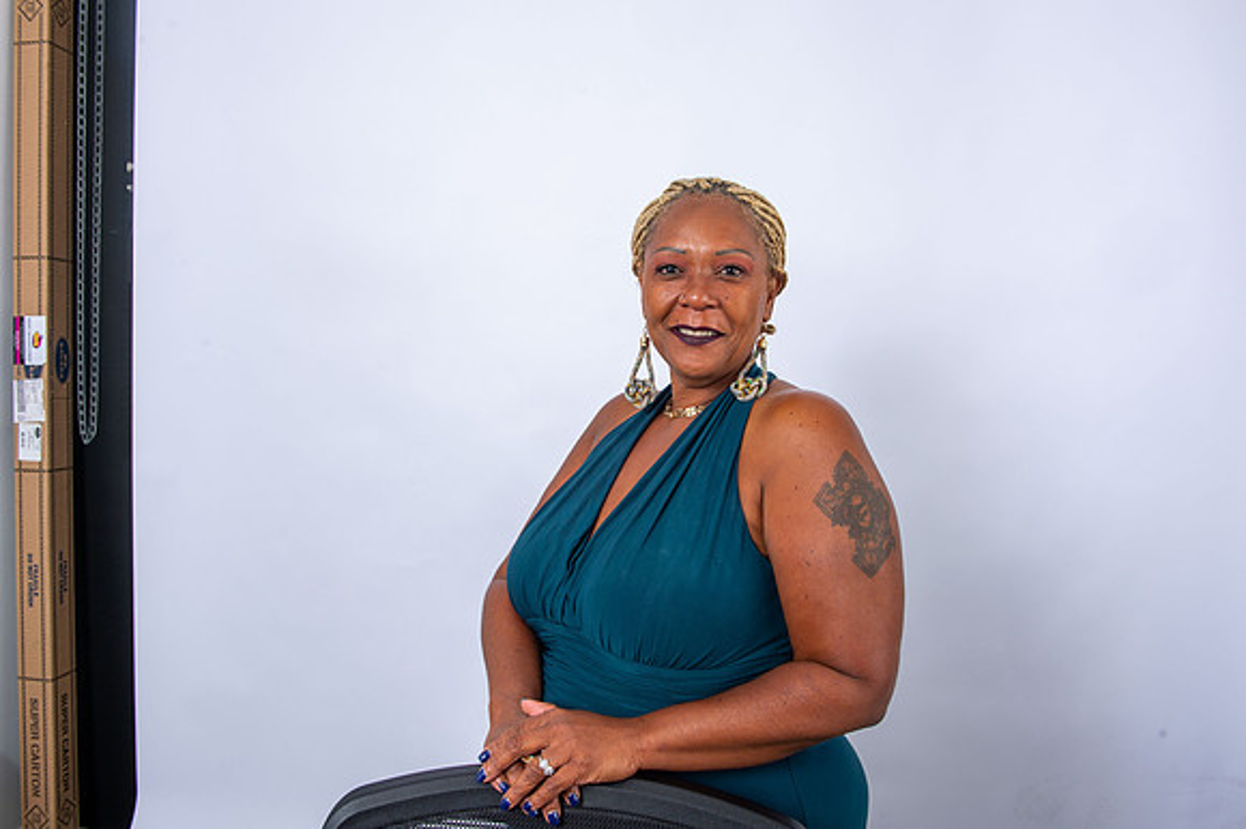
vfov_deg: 46.4
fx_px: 969
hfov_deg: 65.5
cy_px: 414
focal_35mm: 28
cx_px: 623
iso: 100
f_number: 9
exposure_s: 1/250
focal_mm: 28
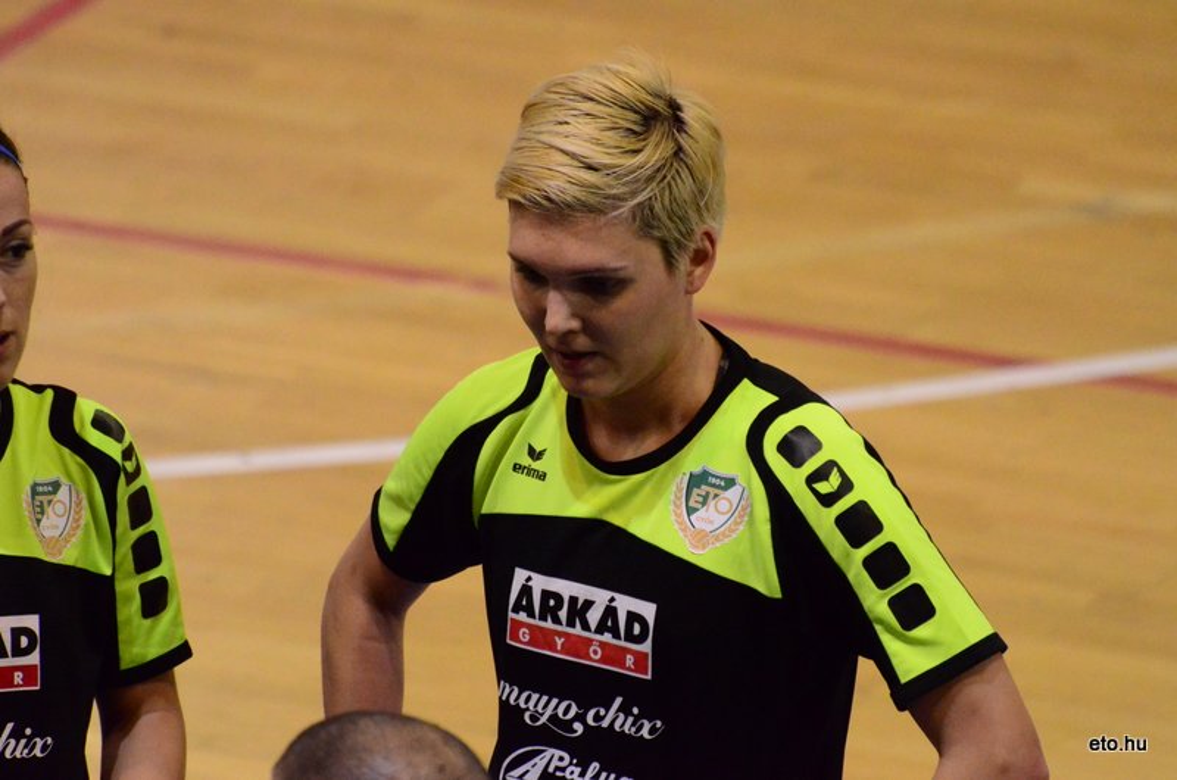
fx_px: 14683
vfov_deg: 3.0
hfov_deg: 4.6
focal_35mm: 450
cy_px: 390
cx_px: 588
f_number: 5.6
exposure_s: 1/400
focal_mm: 300
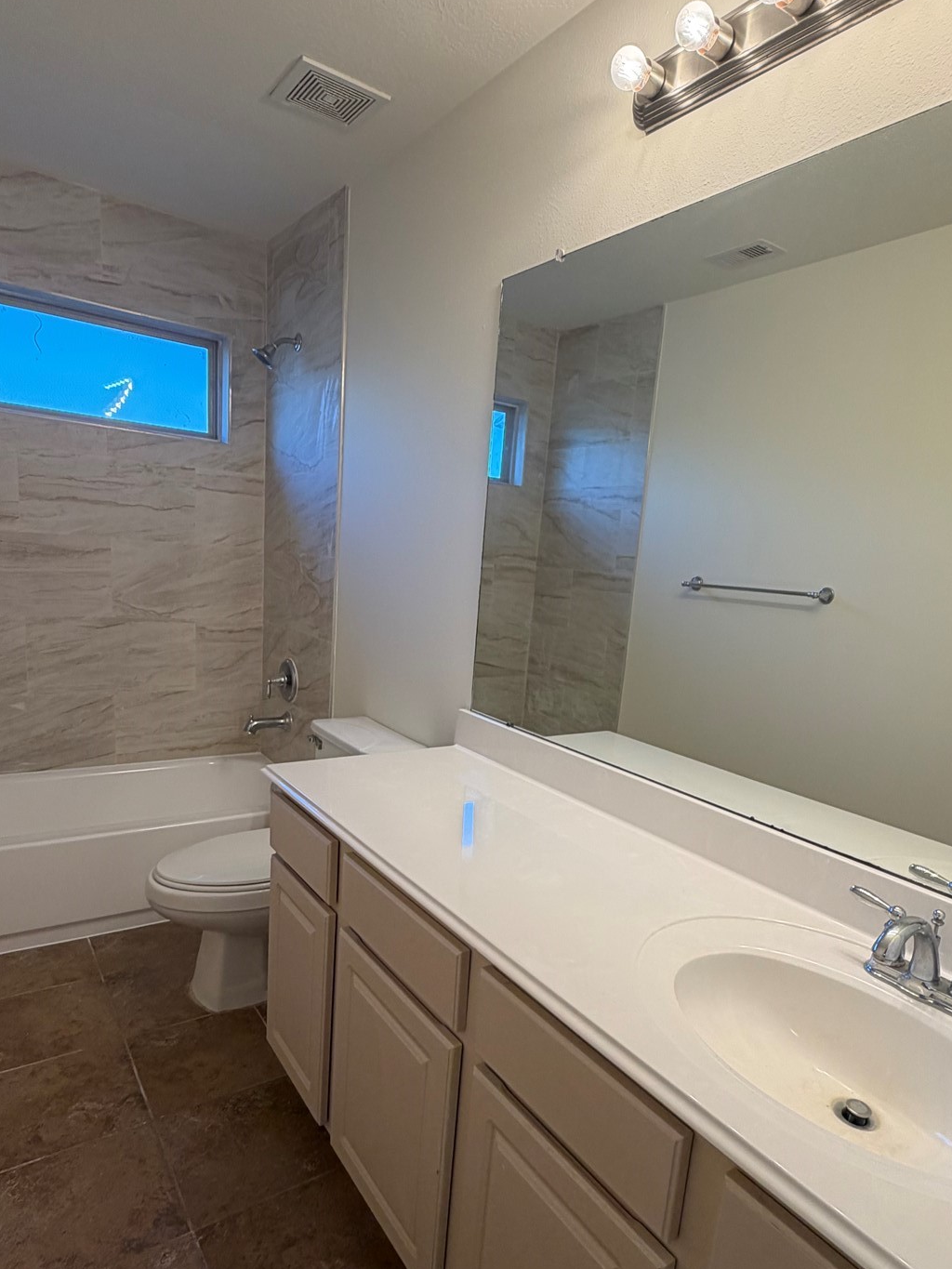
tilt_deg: -11.4
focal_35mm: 21
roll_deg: -4.9
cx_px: 499
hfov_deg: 63.4
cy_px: 716
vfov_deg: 78.6
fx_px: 770
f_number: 2.2
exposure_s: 1/120
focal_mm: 2.22
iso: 80
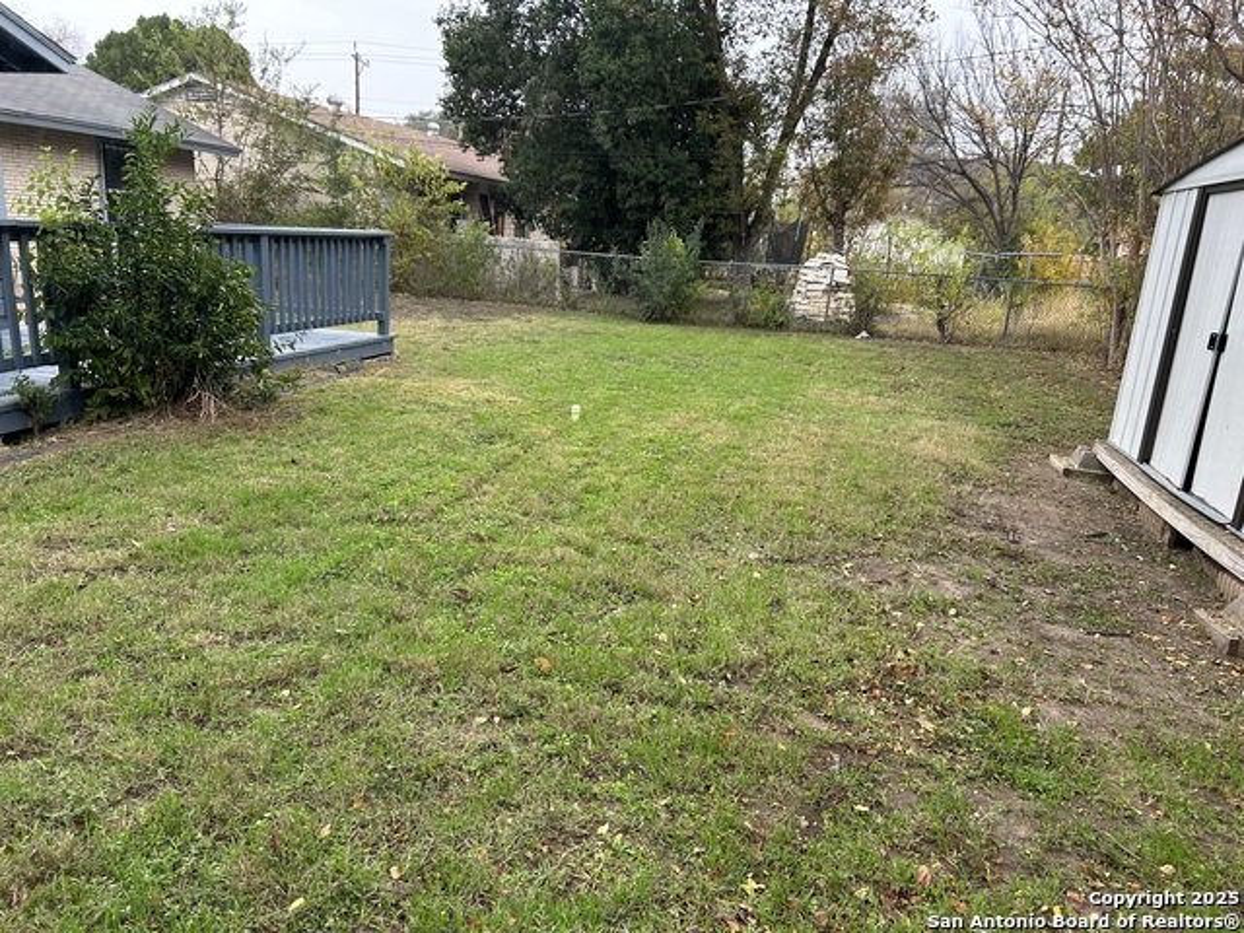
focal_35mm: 26
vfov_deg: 53.1
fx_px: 934
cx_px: 622
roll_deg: -2.7
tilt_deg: -12.7
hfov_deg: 67.3
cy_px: 466
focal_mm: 5.7
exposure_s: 1/216
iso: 40
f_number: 1.5
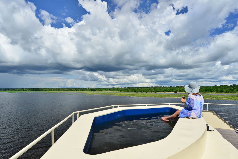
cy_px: 80
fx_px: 132
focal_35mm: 20
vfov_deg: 62.0
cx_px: 119
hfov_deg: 84.0
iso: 400
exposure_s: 1/400
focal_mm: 20
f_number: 9
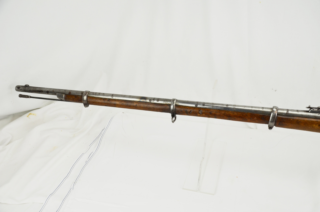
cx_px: 160
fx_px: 412
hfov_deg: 42.4
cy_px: 106
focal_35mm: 46
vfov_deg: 28.8
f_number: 5.6
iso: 200
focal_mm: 31
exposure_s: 1/125
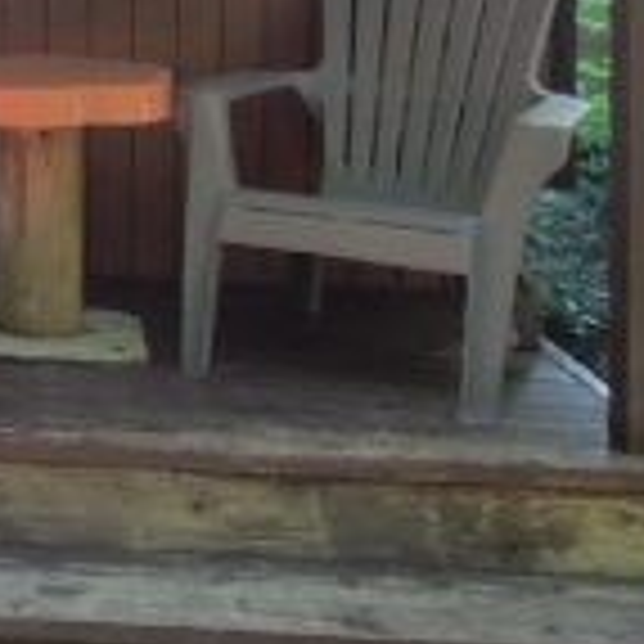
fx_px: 2084
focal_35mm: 99
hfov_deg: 15.8
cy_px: -266
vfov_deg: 16.3
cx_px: -383
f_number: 3.3
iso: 360
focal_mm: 4.5
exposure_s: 1/30
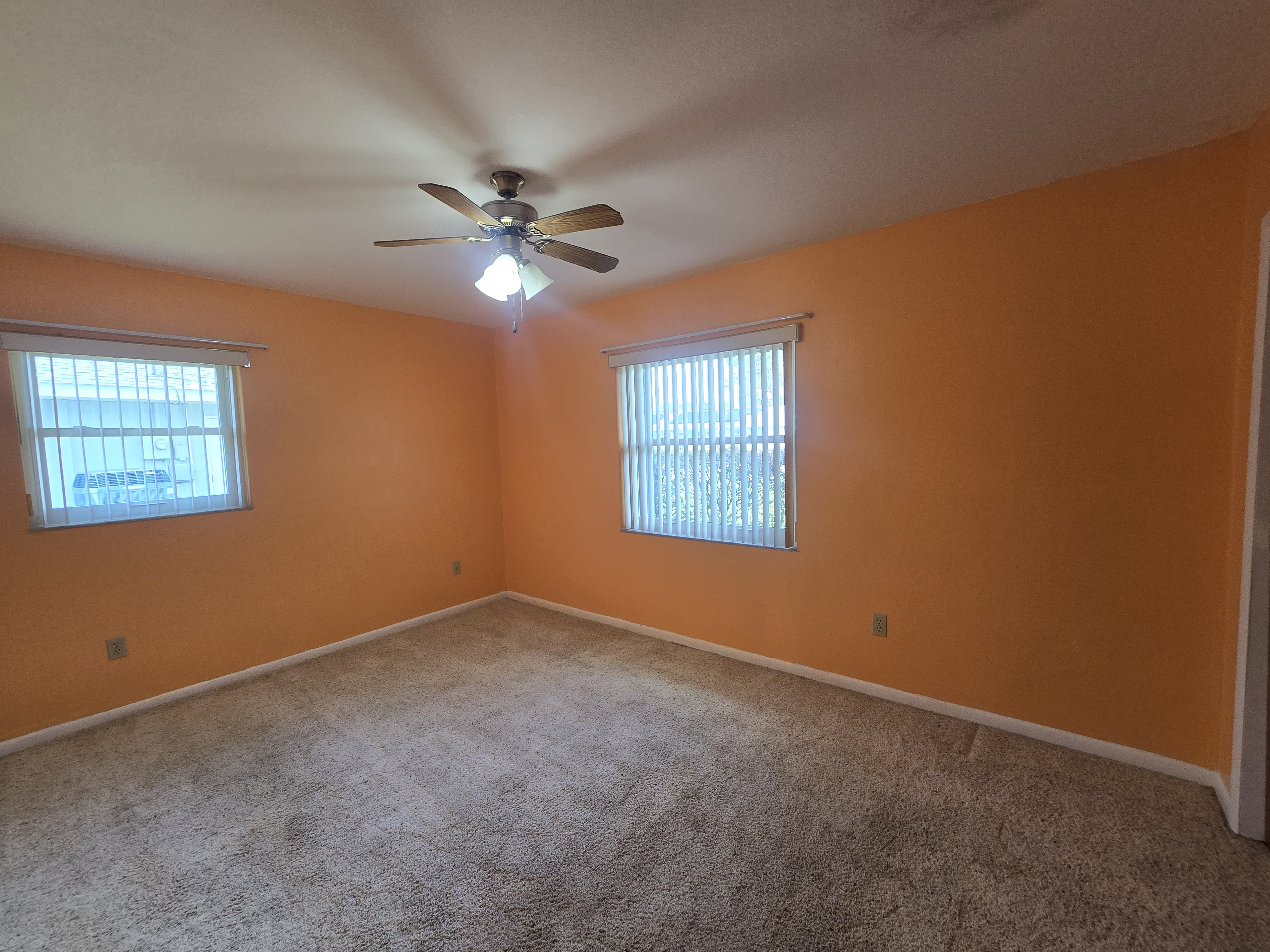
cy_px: 476
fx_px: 477
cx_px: 635
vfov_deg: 89.9
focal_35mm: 13
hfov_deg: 106.2
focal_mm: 2.2
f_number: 2.2
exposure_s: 1/60
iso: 80
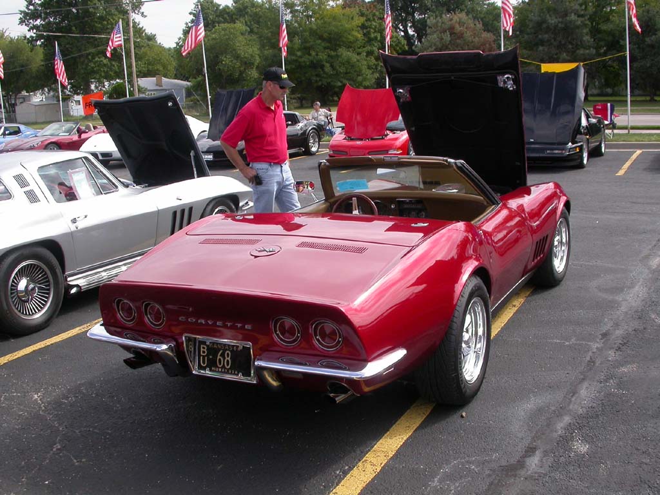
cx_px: 330
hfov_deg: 49.0
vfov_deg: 37.7
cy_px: 248
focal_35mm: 38
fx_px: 725
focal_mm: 7.85
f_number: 6
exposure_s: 1/275
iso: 100
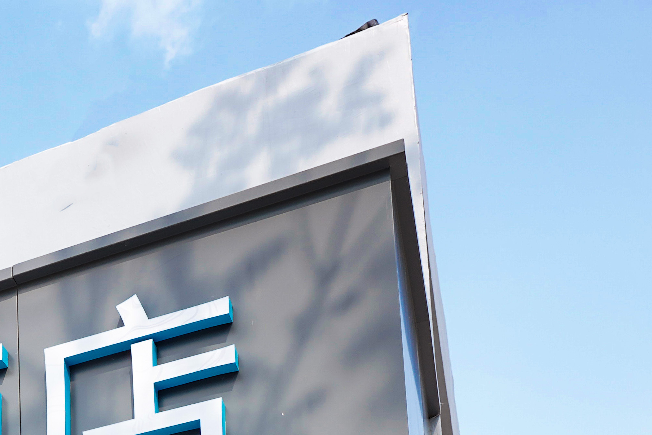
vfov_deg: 17.5
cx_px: -147
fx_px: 1214
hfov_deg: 26.5
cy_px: 721
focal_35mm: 67
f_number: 7.1
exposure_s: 1/125
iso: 100
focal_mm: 17
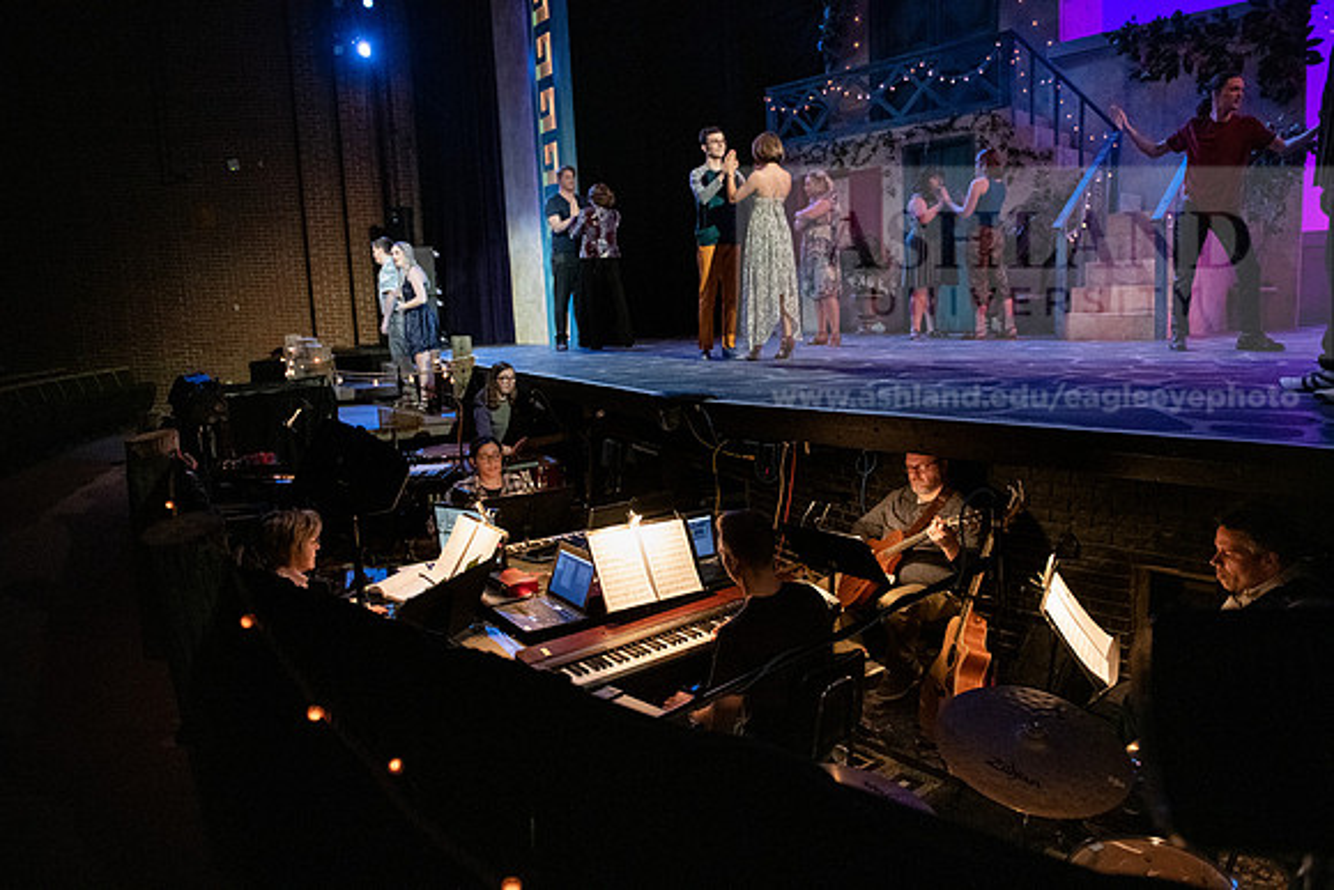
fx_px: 889
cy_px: 445
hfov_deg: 73.7
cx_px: 667
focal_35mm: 24
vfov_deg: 53.2
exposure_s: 1/320
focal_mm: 24
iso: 5000
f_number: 2.8
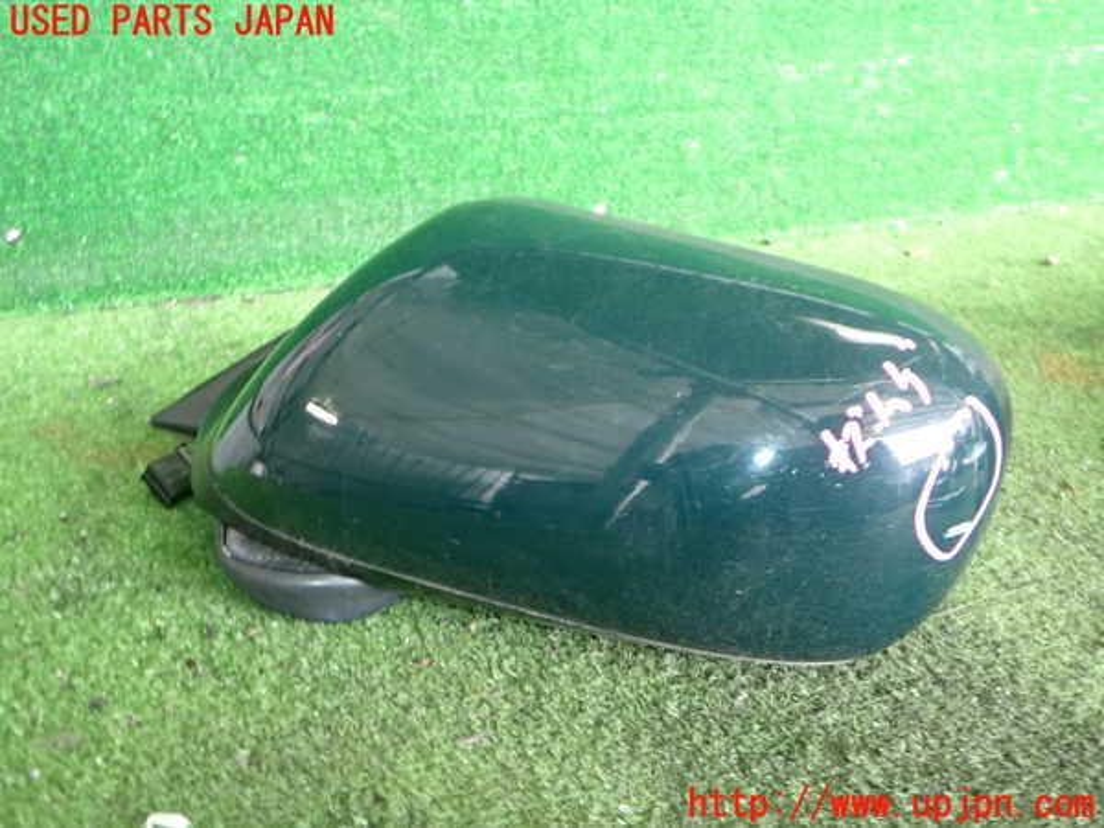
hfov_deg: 60.0
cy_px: 414
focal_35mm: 30
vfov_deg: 46.8
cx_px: 552
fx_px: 957
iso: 250
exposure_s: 1/30
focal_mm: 5.4
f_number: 2.3
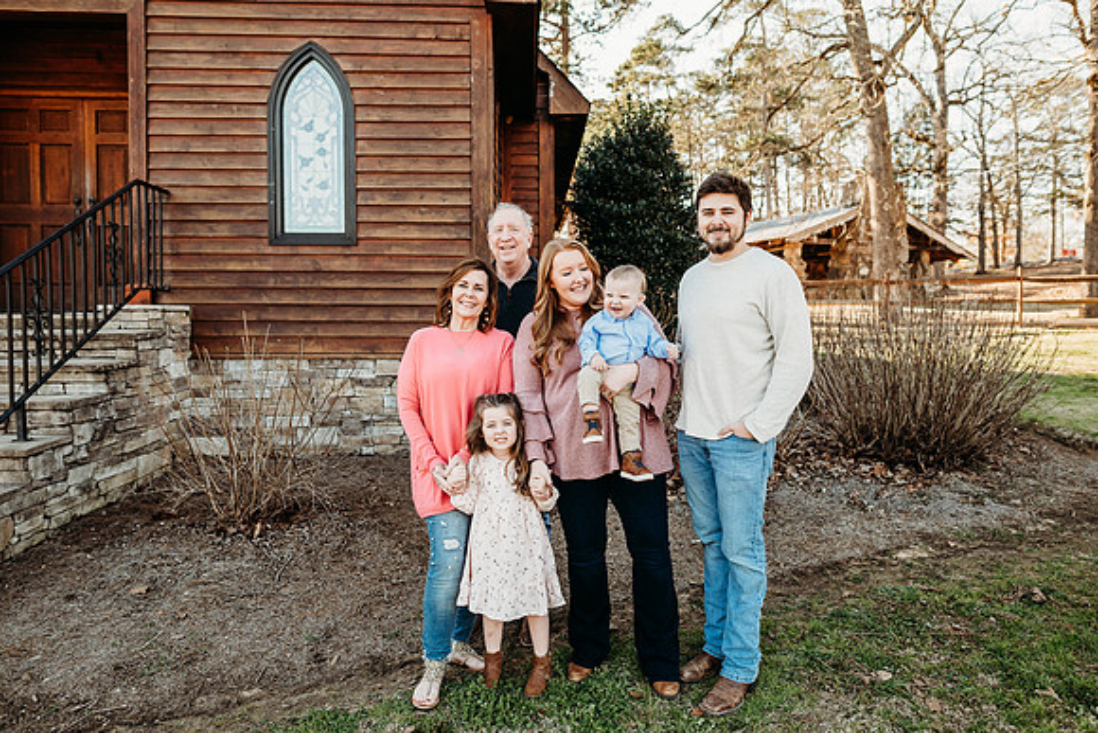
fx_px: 732
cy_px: 366
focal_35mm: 24
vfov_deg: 53.2
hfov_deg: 73.7
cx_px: 549
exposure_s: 1/320
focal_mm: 24
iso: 250
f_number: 2.8
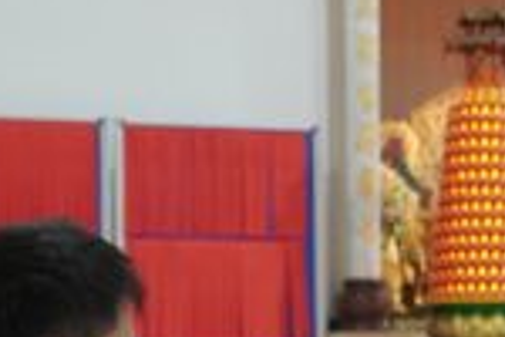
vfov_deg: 9.1
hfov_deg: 13.7
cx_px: 465
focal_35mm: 149
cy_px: 411
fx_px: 2084
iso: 1600
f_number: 5
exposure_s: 1/160
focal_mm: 31
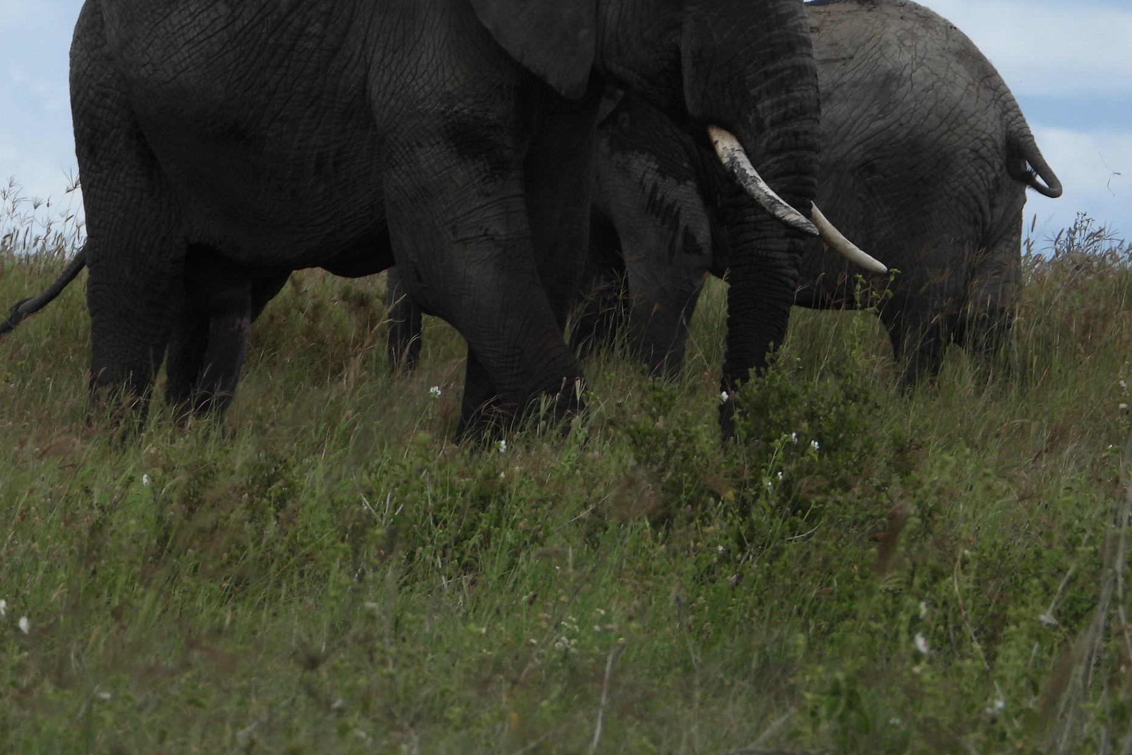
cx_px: 549
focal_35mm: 713
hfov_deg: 2.9
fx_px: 22418
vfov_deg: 1.9
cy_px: 236
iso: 100
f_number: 5
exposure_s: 1/640
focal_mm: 95.8
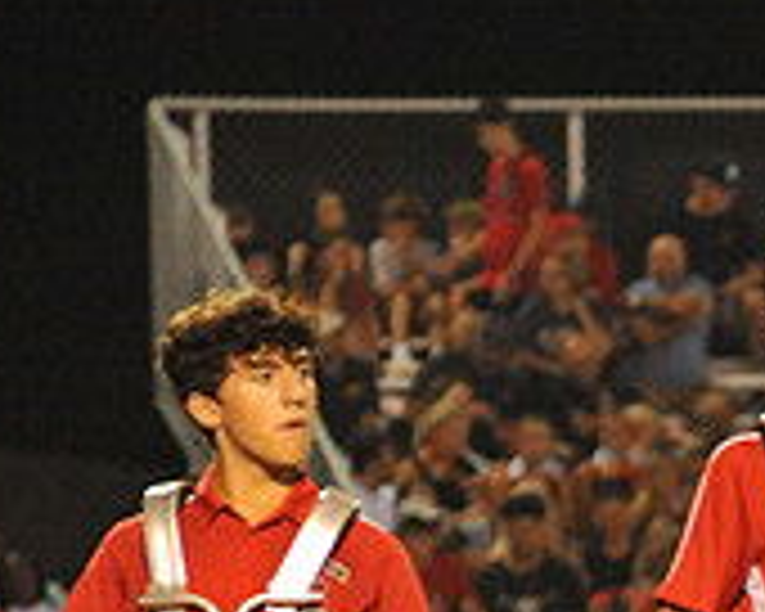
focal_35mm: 641
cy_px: 850
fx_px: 14513
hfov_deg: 3.0
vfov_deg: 2.4
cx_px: 1238
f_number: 5.6
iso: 6400
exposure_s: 1/200
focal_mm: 200
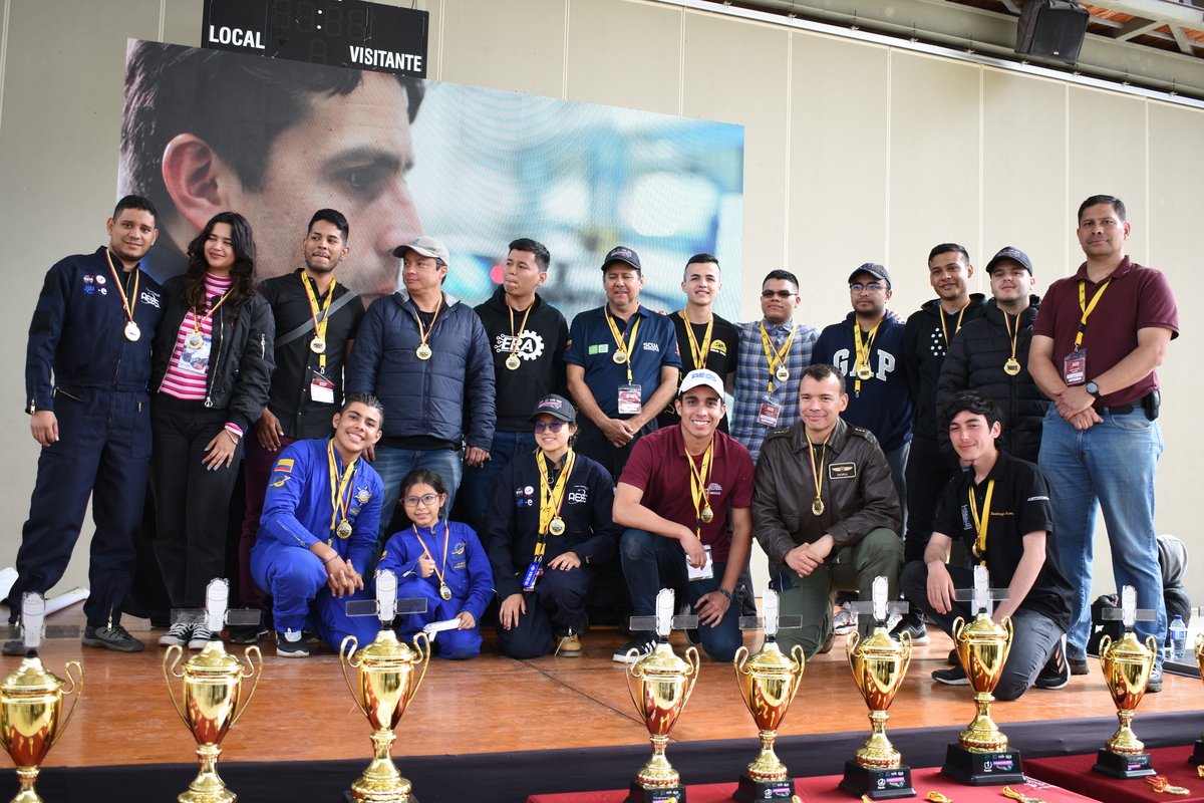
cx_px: 602
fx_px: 1204
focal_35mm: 36
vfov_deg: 36.9
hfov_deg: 53.1
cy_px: 402
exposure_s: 1/50
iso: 100
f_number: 4
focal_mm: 24
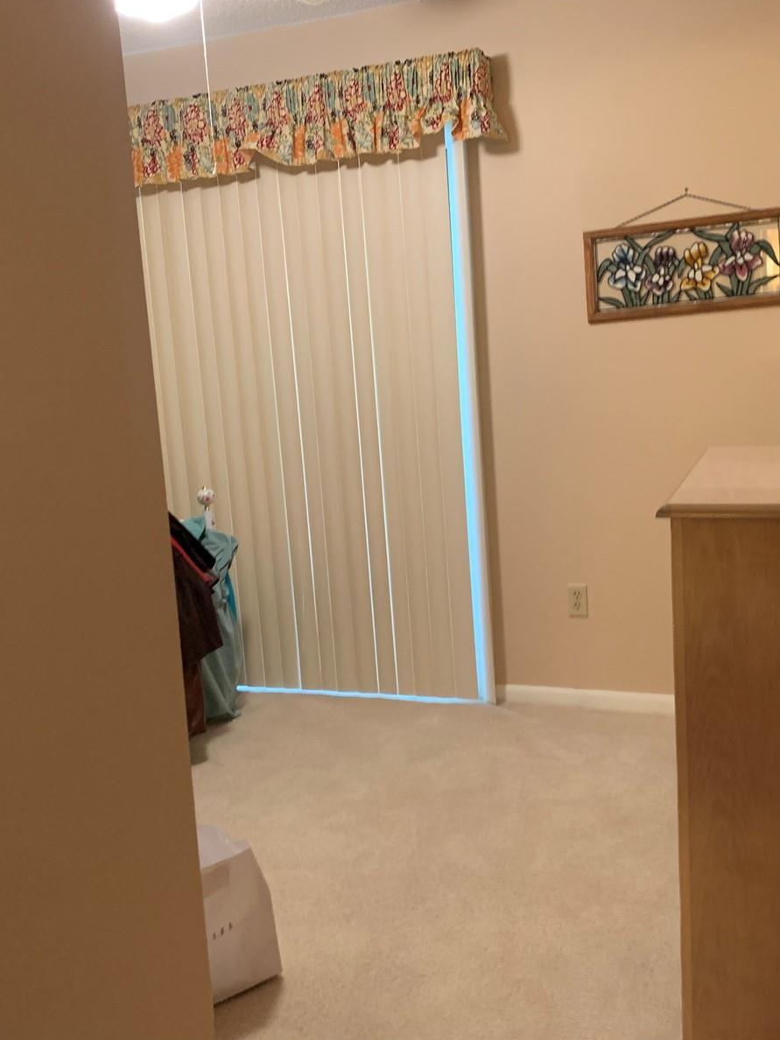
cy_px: 520
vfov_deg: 52.6
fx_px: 1052
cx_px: 427
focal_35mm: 35
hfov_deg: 40.6
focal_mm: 4.25
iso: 250
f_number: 1.8
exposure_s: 1/40
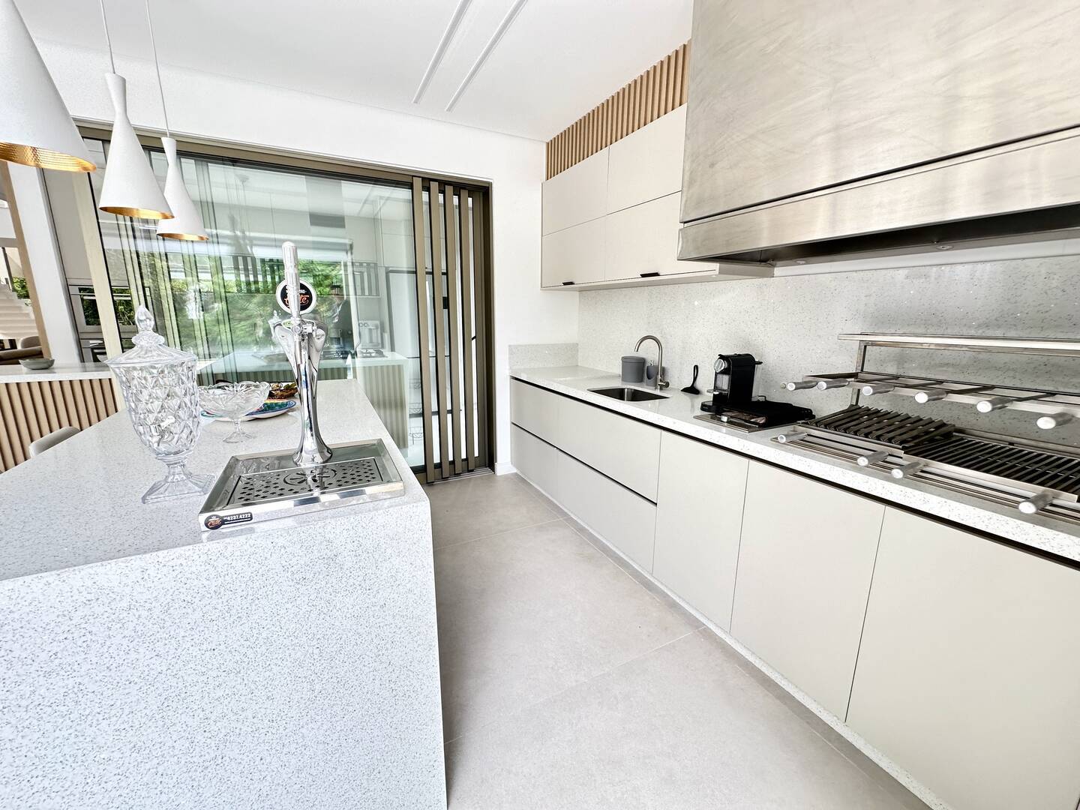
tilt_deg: -11.6
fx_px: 437
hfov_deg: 102.1
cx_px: 540
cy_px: 405
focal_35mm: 14
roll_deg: +0.0
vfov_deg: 85.7
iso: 80
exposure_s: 1/99
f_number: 2.2
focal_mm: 2.22
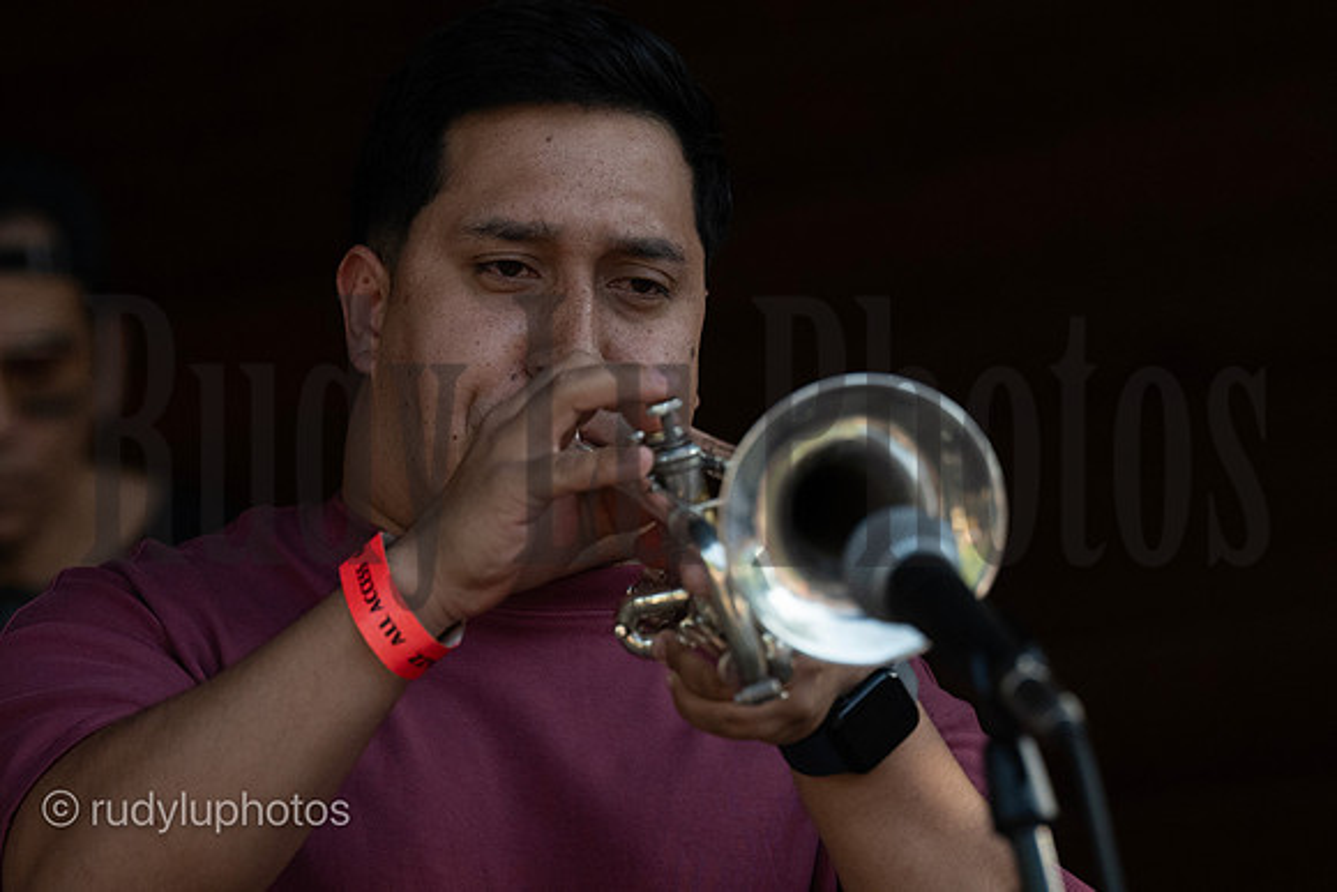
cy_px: 446
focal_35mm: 262
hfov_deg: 7.9
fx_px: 9732
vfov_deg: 5.2
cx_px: 668
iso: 2500
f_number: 4
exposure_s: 1/3200
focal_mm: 175
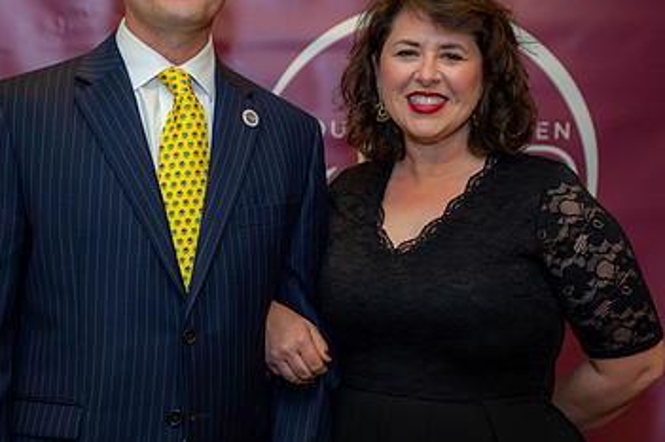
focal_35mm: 86
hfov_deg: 23.7
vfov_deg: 15.8
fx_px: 1586
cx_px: 290
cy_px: 165
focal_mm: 52
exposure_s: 1/125
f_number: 2.8
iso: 1000
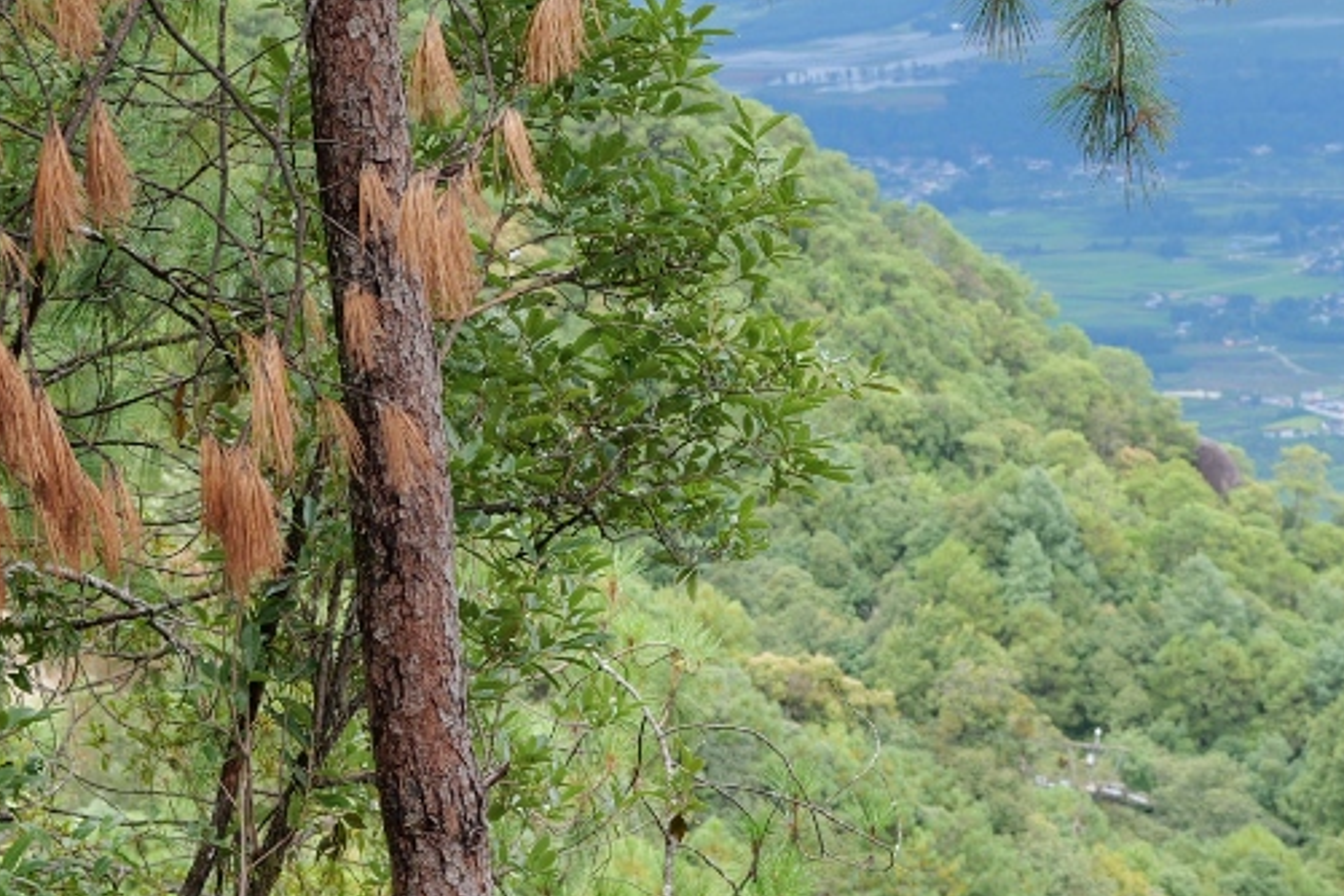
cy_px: 177
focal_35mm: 134
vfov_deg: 10.2
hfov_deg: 15.2
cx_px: 1121
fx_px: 5002
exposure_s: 1/200
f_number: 4
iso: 100
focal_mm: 42
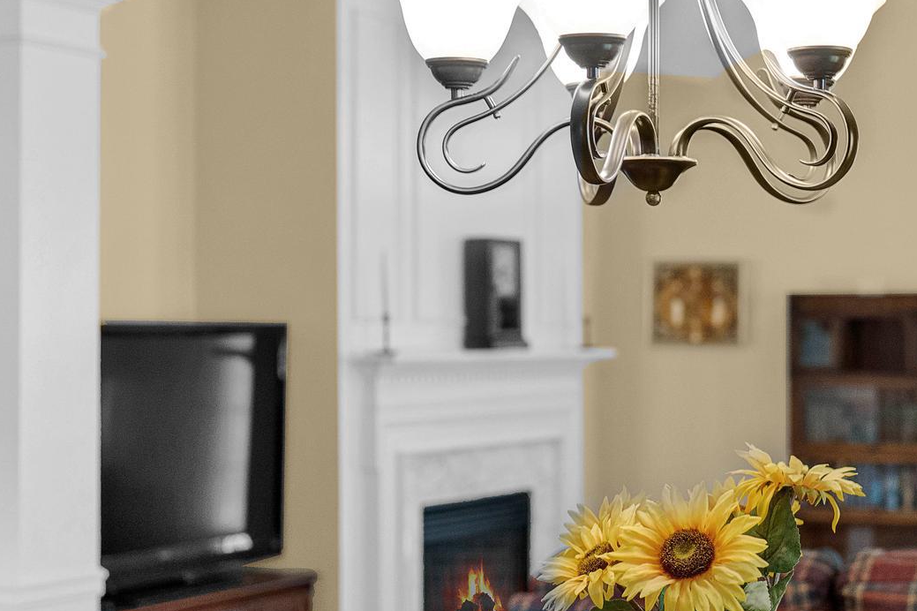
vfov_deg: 19.5
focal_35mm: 69
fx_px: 1757
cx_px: 772
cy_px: 505
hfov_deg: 28.4
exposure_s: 1/250
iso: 800
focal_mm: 35
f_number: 2
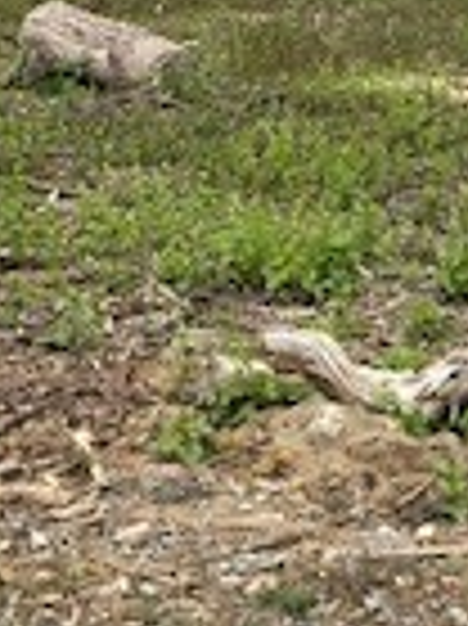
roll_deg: +3.9
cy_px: -302
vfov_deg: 14.3
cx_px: 590
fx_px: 2329
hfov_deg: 11.2
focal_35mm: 129
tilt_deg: -6.6
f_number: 1.8
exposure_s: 1/1091
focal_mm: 4
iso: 20
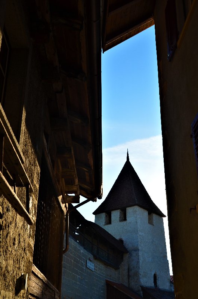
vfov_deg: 43.7
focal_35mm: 45
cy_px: 150
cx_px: 99
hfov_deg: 29.7
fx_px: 373
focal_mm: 30
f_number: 10
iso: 320
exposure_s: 1/200
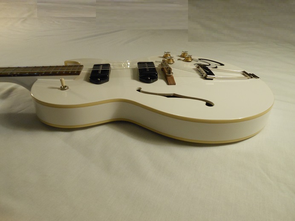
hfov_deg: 69.4
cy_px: 110
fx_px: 213
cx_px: 148
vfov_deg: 54.9
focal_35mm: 25
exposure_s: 1/30
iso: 320
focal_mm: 4.5
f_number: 3.2
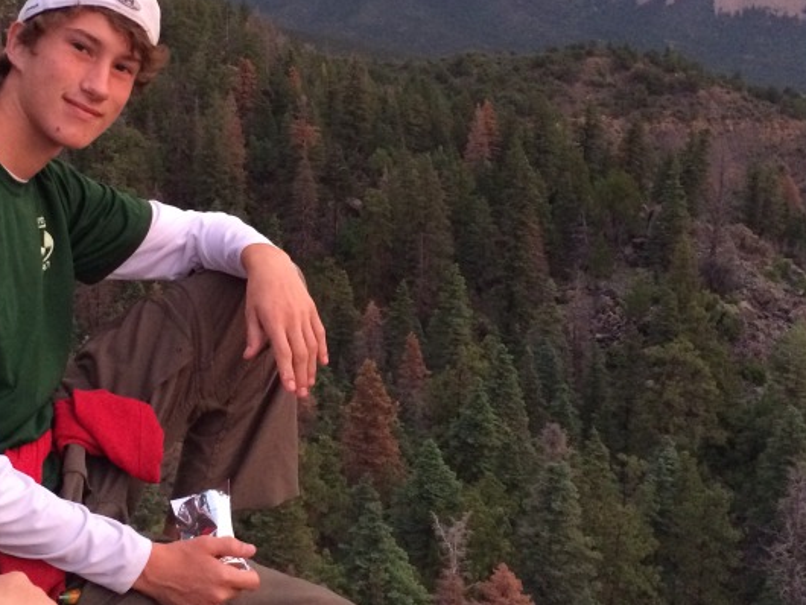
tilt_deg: -10.7
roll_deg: +1.2
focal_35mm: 56
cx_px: 284
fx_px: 1304
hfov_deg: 34.1
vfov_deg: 25.8
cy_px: 161
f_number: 2.2
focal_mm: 4.15
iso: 250
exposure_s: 1/30
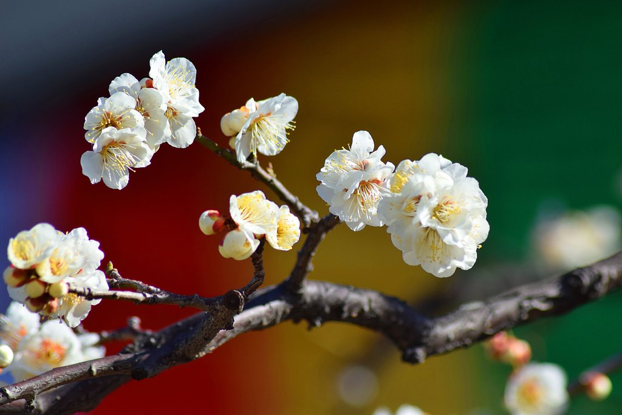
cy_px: 208
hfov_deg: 6.0
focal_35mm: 345
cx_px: 311
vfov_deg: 4.0
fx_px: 5961
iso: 500
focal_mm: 230
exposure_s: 1/1600
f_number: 8
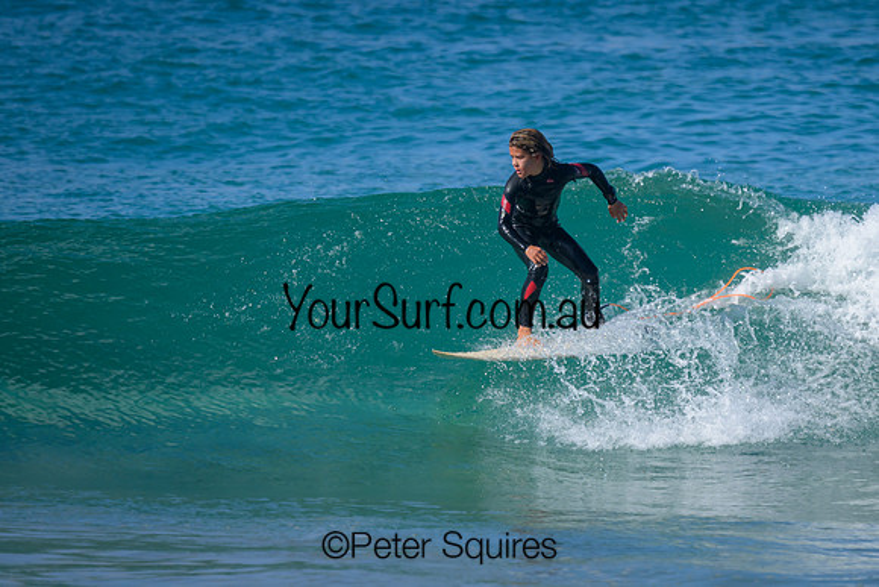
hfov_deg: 1.9
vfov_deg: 1.3
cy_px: 282
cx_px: 604
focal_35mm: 1099
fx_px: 26831
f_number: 6.3
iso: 360
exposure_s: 1/2000
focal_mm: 800
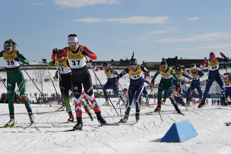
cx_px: 116
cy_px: 77
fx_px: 674
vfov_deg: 13.0
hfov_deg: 19.5
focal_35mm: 105
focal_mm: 70
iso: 79
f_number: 3.2
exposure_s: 1/4000
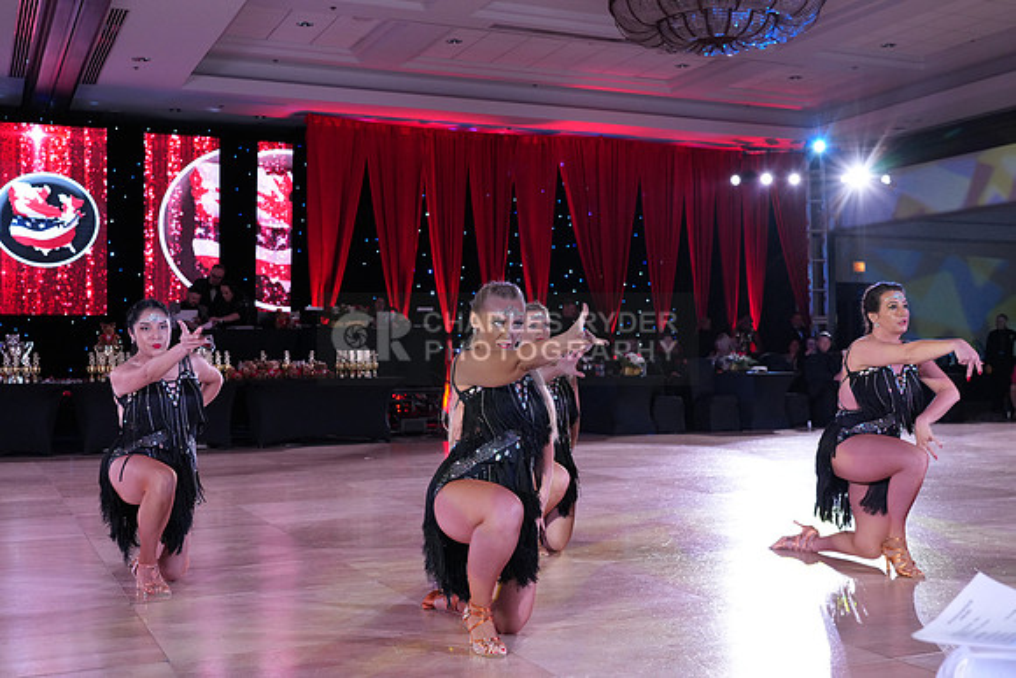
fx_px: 1129
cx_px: 508
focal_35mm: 40
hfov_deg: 48.4
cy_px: 339
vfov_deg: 33.4
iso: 2500
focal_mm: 40
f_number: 5
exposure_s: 1/250
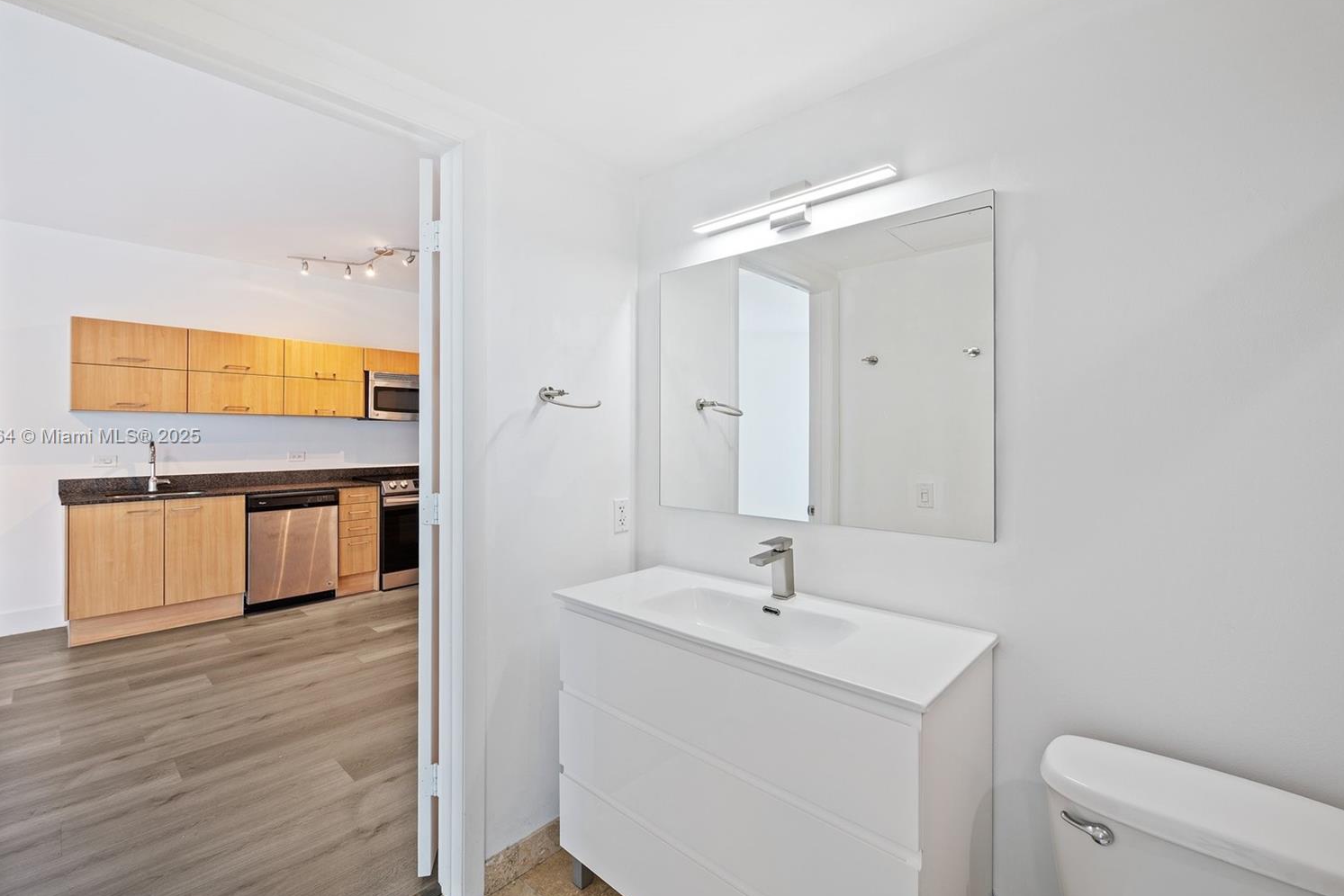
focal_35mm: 15
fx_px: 560
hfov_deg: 100.3
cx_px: 632
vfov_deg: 77.3
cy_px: 438
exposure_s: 1/13
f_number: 8
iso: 500
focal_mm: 14
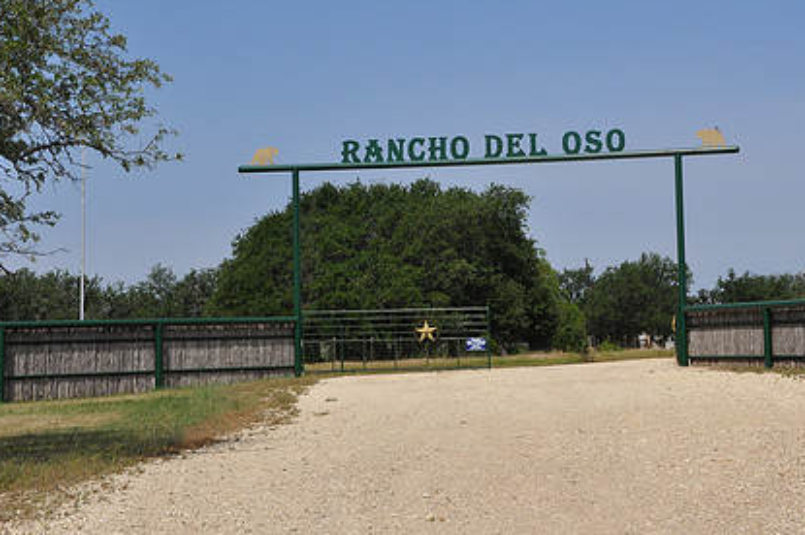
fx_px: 1966
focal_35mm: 88
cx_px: 520
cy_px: 166
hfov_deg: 23.1
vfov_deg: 15.5
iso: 200
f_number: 10
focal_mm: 42
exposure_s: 1/400
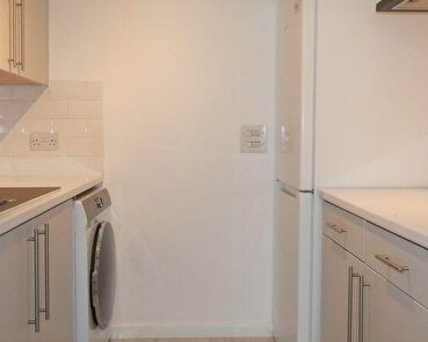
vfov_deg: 40.1
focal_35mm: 37
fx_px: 469
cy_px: 158
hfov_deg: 49.1
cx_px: 211
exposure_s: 1/60
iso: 320
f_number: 2.8
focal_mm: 3.6
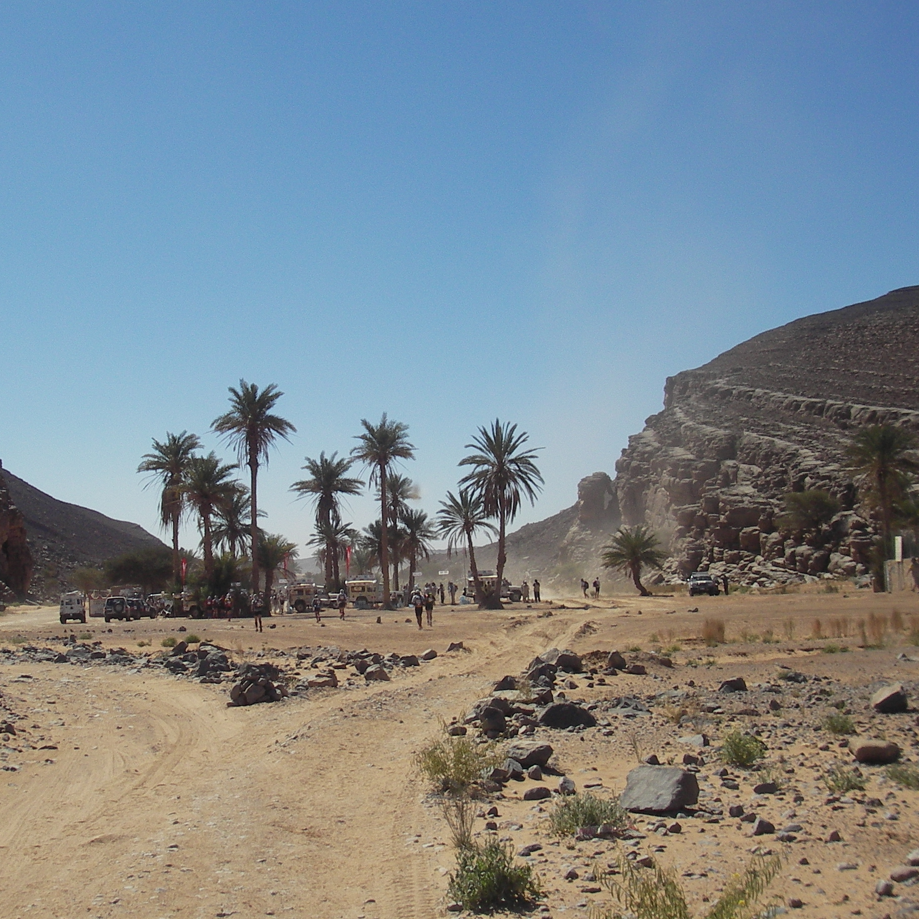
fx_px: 1412
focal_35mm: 47
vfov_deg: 36.1
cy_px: 465
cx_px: 324
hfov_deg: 35.8
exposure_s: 1/400
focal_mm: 6.3
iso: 50
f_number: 6.6
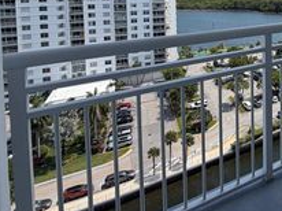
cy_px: -3
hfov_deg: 42.1
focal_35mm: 34
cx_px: 313
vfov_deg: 37.0
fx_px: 277
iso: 20
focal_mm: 2.22
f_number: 2.2
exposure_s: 1/770
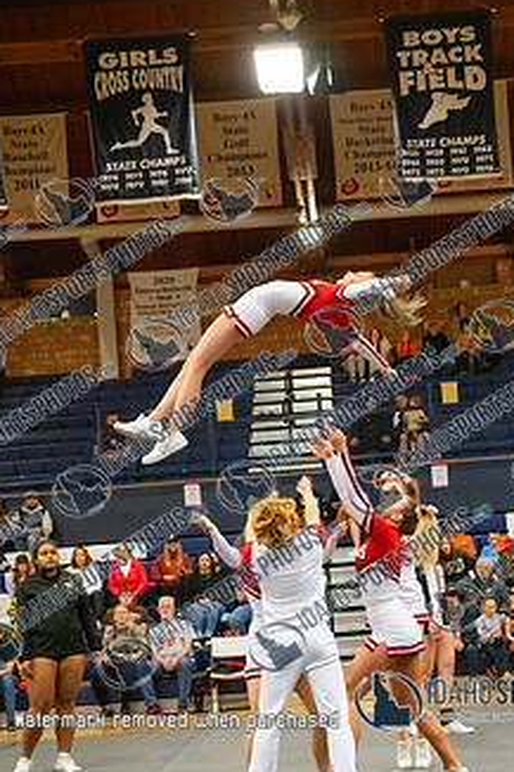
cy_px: 462
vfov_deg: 26.6
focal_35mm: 76
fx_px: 1629
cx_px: 348
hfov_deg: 17.9
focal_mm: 55
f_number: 3.2
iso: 10000
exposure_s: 1/1000
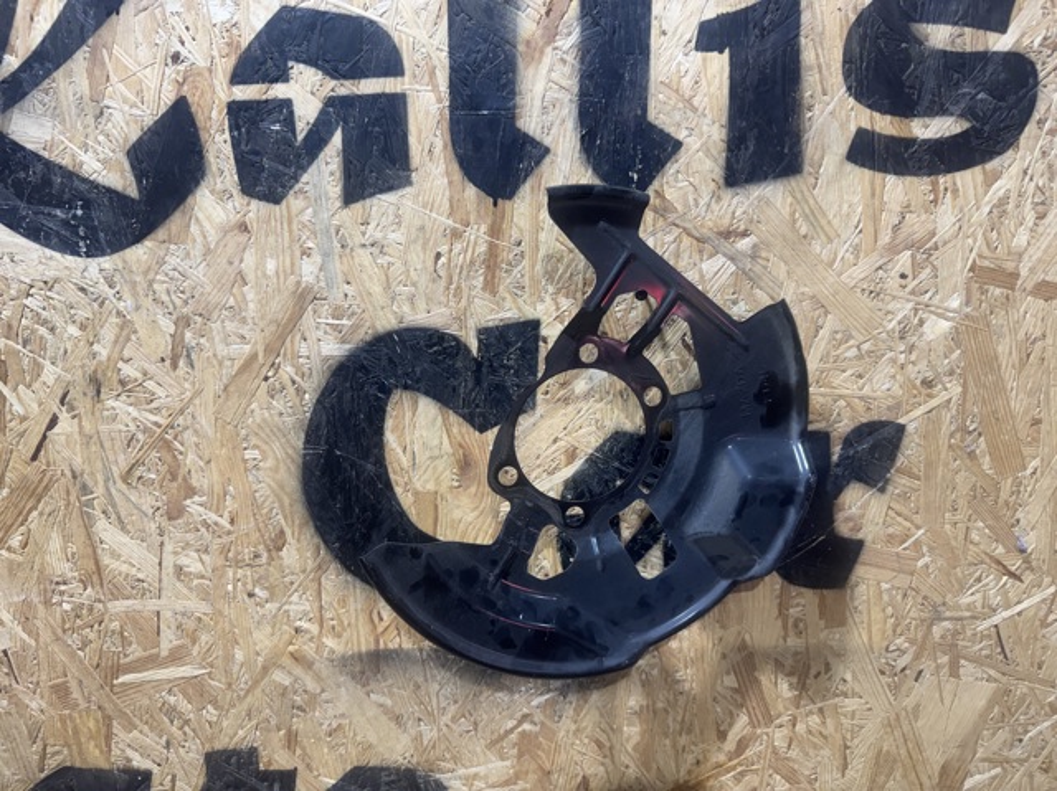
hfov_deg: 71.6
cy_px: 396
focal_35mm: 24
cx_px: 528
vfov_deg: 56.8
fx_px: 732
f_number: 1.78
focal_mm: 6.76
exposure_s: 1/100
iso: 160
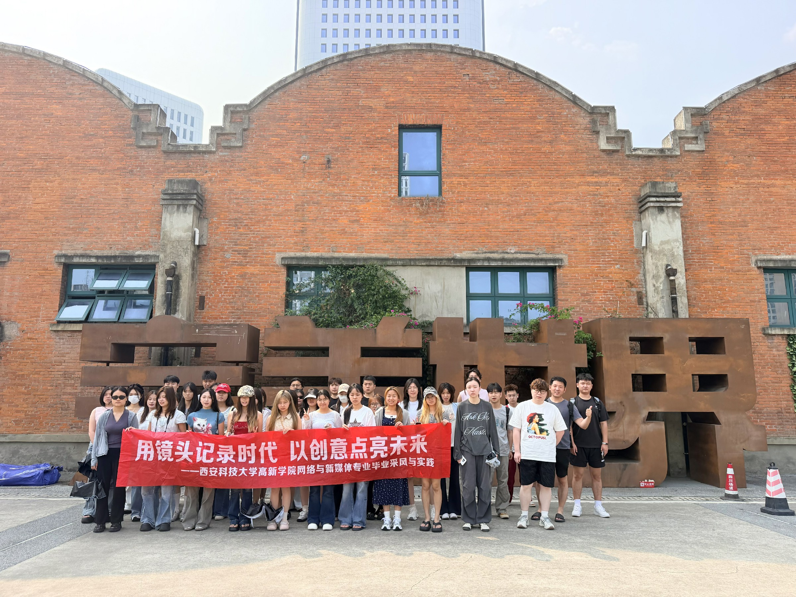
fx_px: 552
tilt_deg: +9.1
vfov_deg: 56.8
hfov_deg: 71.6
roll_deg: -0.2
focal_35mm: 24
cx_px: 398
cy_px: 298
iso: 100
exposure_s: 1/1770
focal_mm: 6.76
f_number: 1.78
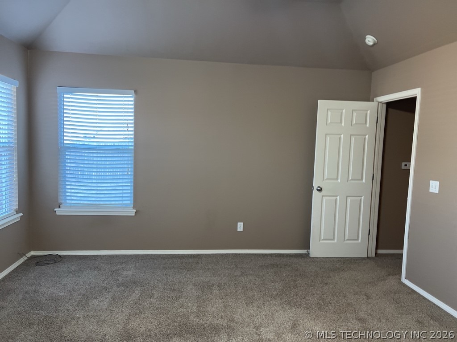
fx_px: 343
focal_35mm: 26
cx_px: 228
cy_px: 171
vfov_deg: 53.1
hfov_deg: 67.3
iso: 160
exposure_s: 1/60
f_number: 1.5
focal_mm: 5.7
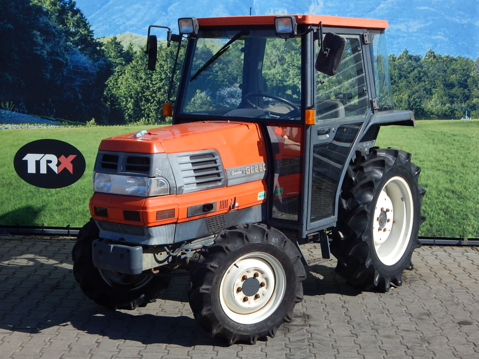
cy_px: 180
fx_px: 844
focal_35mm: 61
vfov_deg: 24.0
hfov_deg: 31.7
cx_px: 240
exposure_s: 1/1000
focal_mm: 10.9
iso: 125
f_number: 4
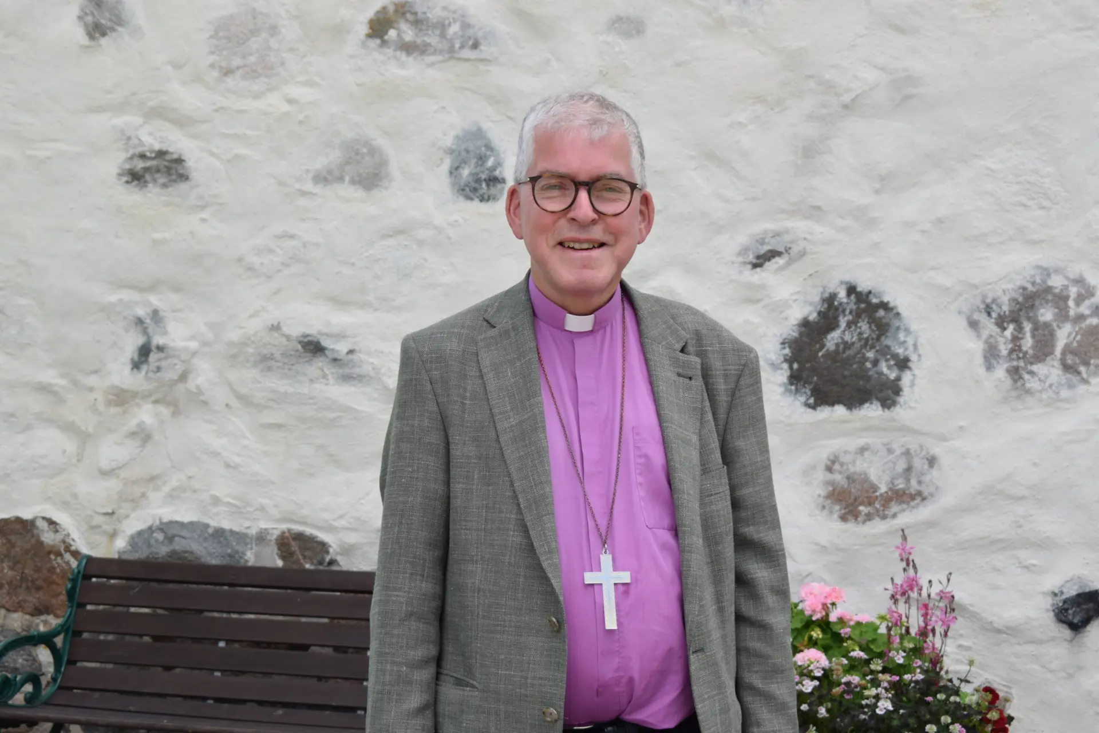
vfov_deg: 23.8
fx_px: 1740
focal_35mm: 57
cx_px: 550
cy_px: 366
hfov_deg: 35.1
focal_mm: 38
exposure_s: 1/80
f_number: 8
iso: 100
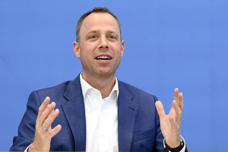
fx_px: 664
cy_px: 76
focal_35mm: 105
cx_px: 114
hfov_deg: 19.5
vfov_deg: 13.0
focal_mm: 105
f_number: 5.6
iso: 5000
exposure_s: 1/800
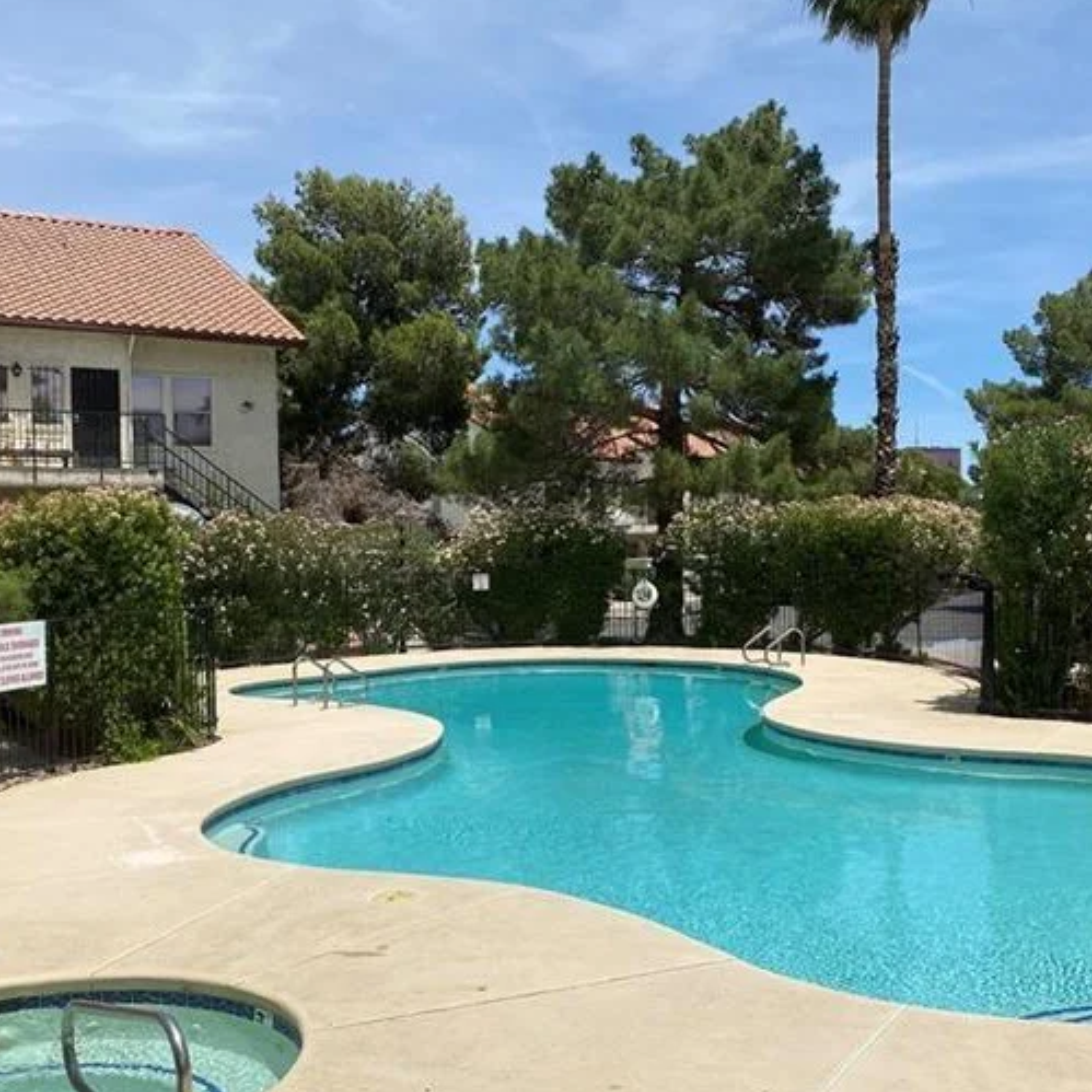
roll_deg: +1.0
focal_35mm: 34
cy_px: 512
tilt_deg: -1.0
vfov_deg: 48.4
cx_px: 625
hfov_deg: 48.3
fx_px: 1213
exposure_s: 1/5025
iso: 32
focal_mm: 4.25
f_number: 1.8
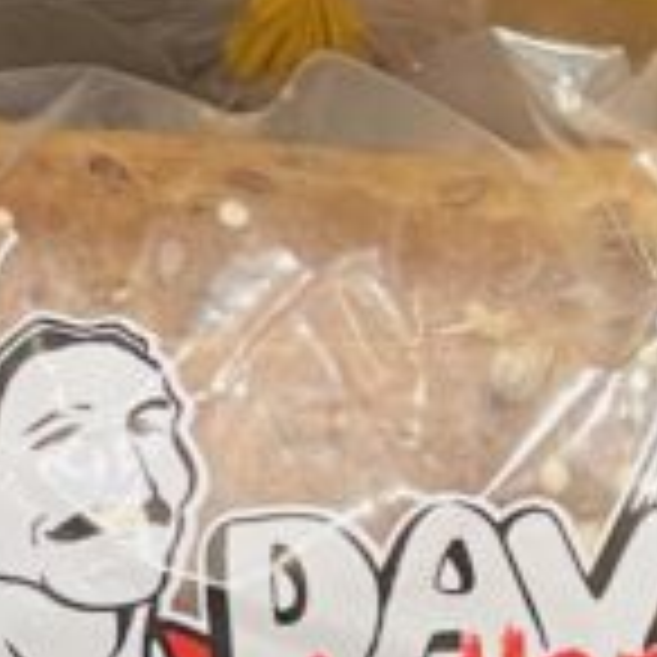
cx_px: 342
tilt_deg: -12.5
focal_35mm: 161
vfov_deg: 9.7
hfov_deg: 10.9
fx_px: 3457
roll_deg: -0.3
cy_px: 1534
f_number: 1.6
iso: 200
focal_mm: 4.2
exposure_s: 1/41
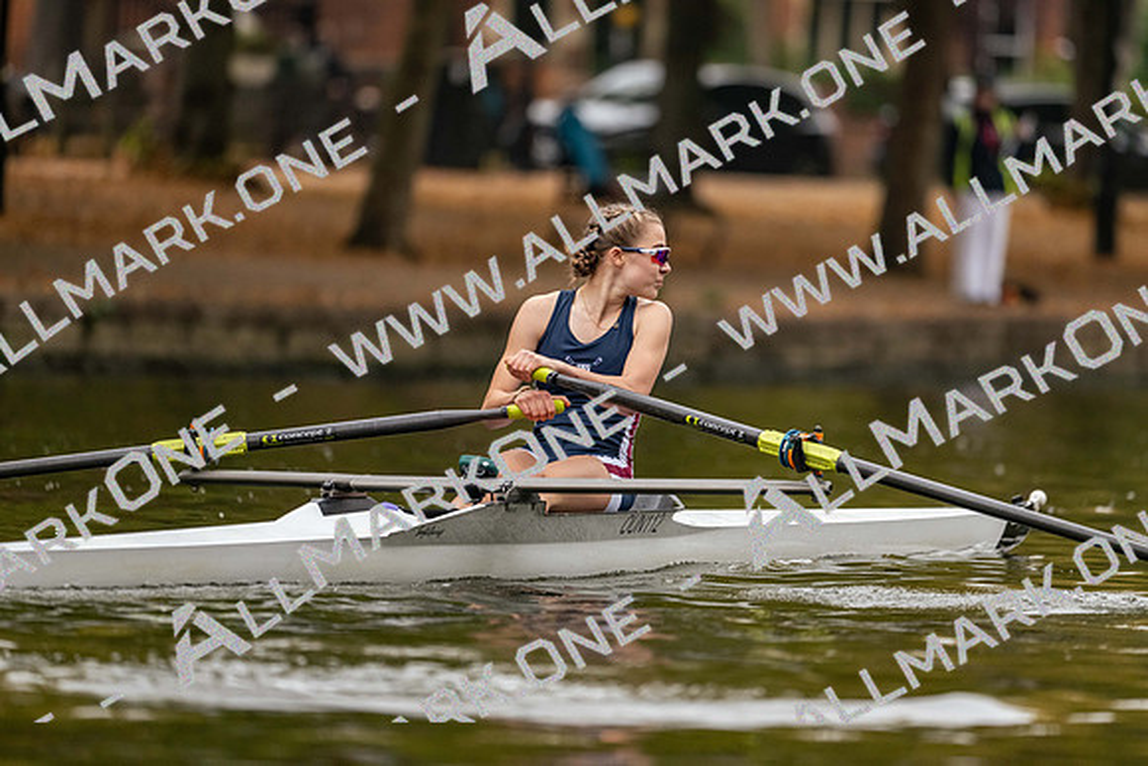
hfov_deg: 5.2
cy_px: 383
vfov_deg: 3.4
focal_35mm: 400
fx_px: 12758
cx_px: 574
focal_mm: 400
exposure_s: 1/2500
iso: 2500
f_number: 4.5
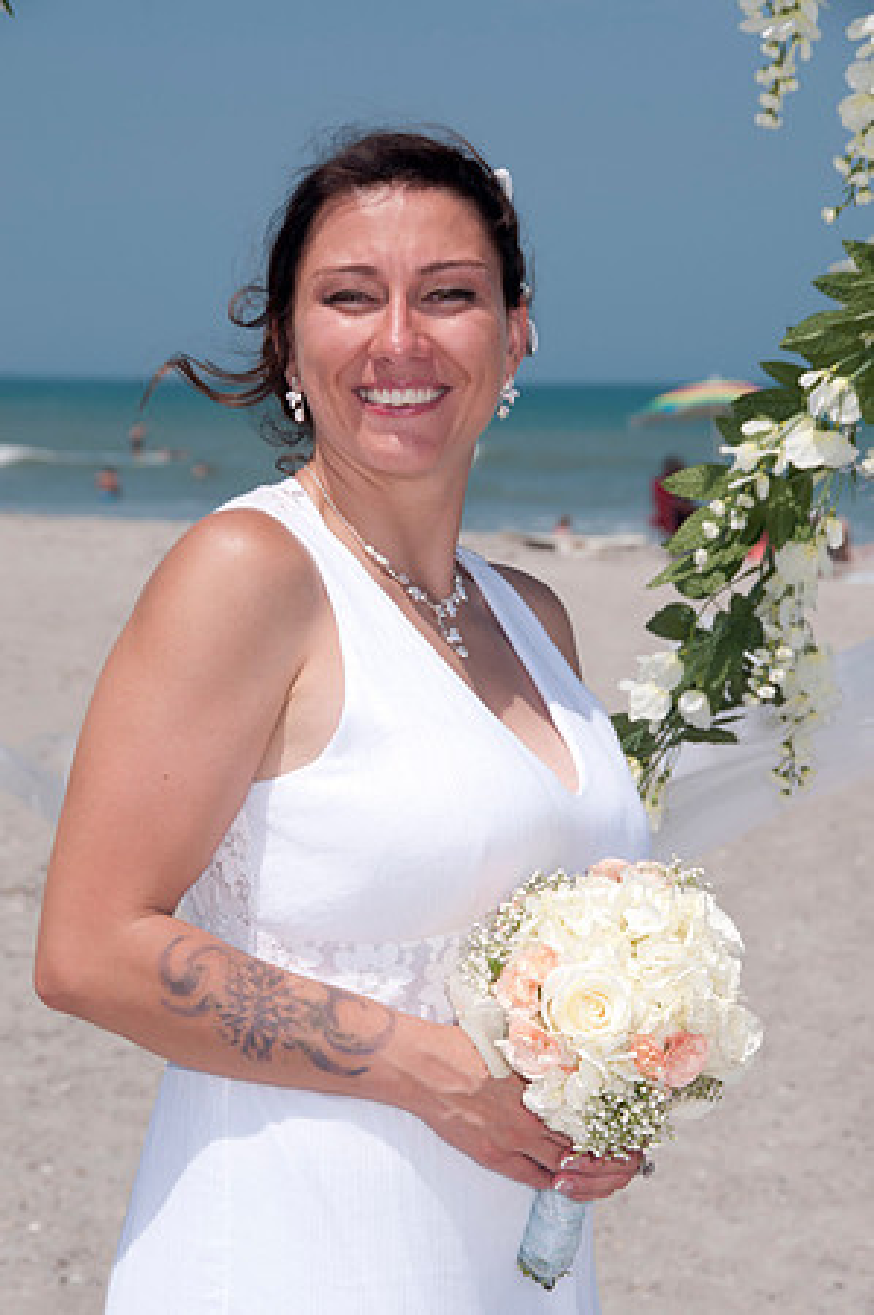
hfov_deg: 9.6
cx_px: 437
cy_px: 658
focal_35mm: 142
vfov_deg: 14.4
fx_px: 5201
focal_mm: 95
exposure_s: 1/250
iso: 100
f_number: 13
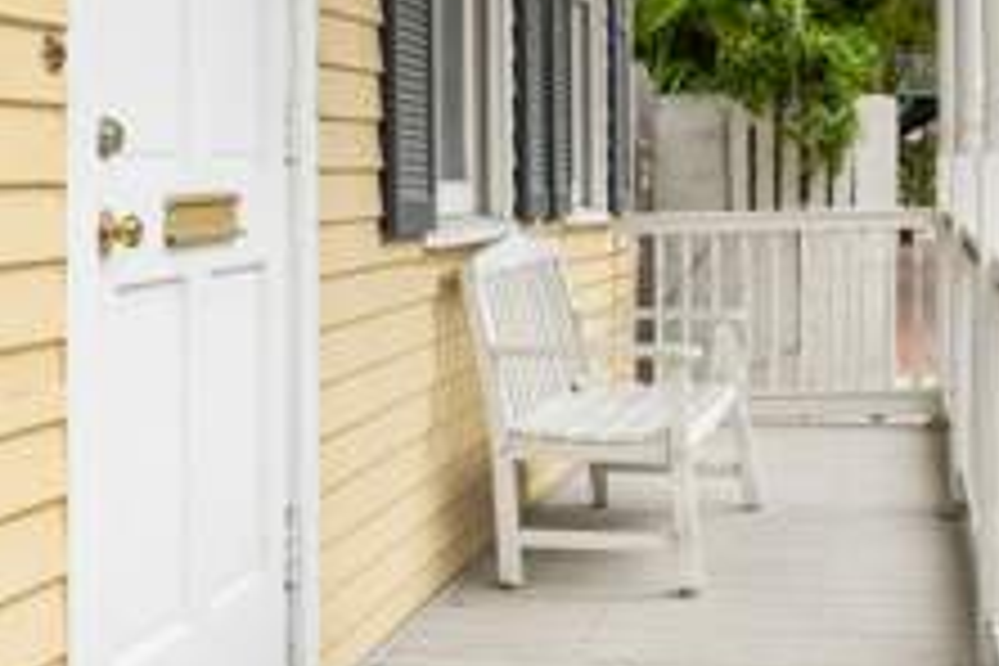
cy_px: 140
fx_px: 1804
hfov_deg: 30.7
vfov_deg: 20.7
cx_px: 680
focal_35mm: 65
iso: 100
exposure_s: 1/100
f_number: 8
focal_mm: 30
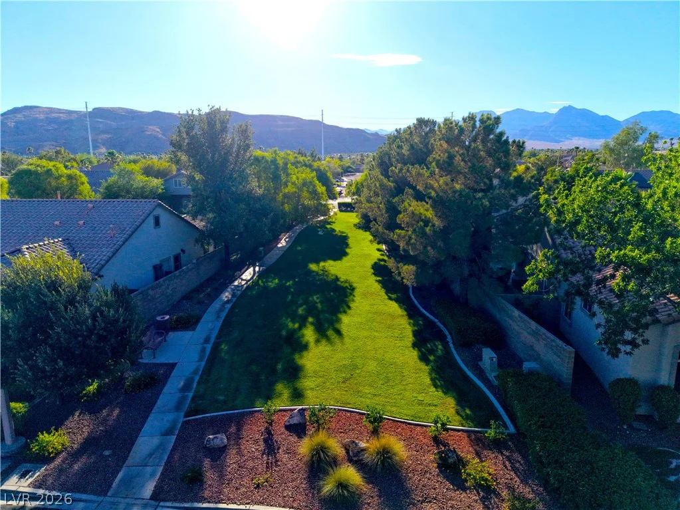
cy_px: 255
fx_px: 471
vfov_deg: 56.8
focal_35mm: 24
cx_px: 340
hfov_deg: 71.6
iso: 300
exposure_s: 1/5000
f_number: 1.8
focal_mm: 8.67
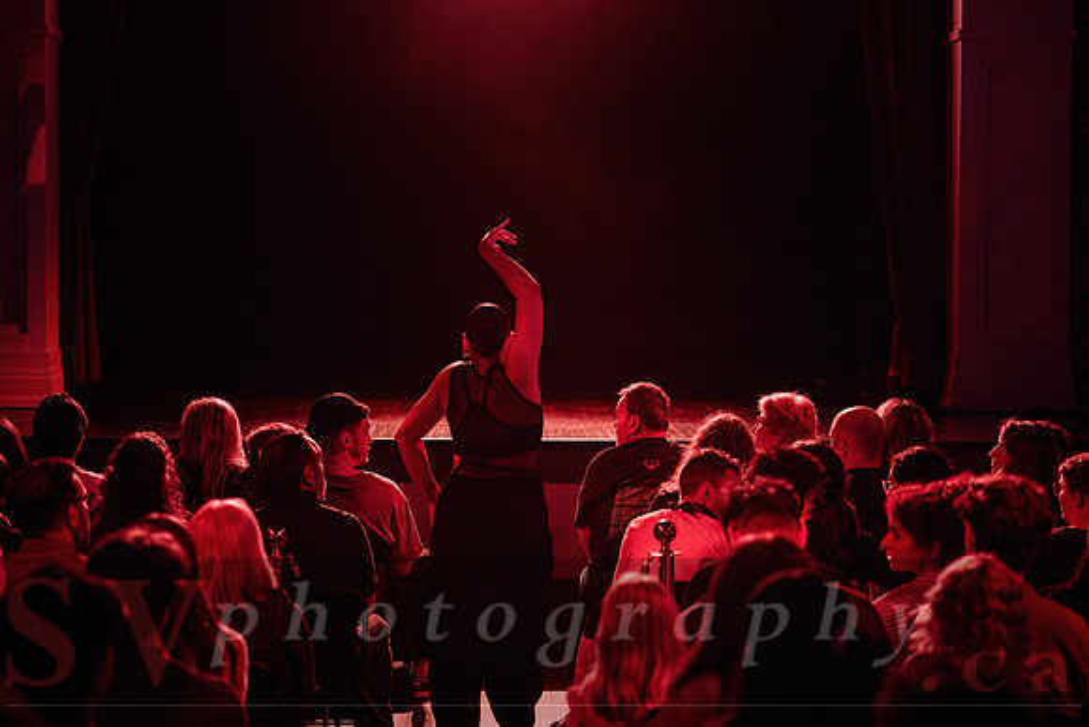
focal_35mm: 93
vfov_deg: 14.7
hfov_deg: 21.9
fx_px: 2814
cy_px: 364
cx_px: 544
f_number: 2.8
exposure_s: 1/200
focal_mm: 90
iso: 2500
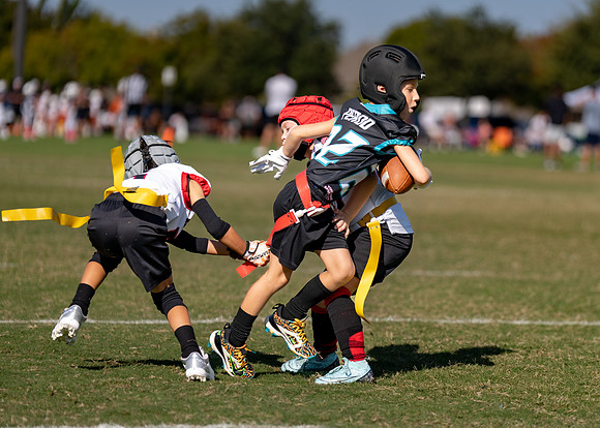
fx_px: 3230
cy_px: 205
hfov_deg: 10.6
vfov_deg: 7.6
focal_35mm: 190
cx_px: 369
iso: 100
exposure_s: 1/3200
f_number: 2.8
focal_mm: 144
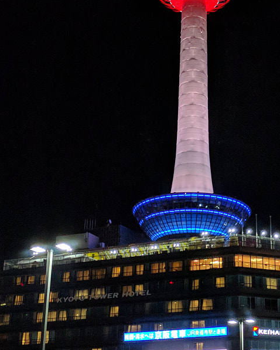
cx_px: 210
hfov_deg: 22.3
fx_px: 704
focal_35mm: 68
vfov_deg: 27.9
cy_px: 195
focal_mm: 4.67
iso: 281
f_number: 2
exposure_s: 1/86.9
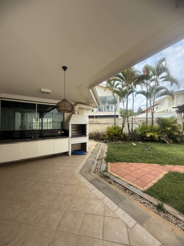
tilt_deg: +2.4
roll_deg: -1.0
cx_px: 92
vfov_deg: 102.1
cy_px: 123
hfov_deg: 85.7
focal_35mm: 14
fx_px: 99
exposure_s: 1/820
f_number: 2.2
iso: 64
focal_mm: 2.22
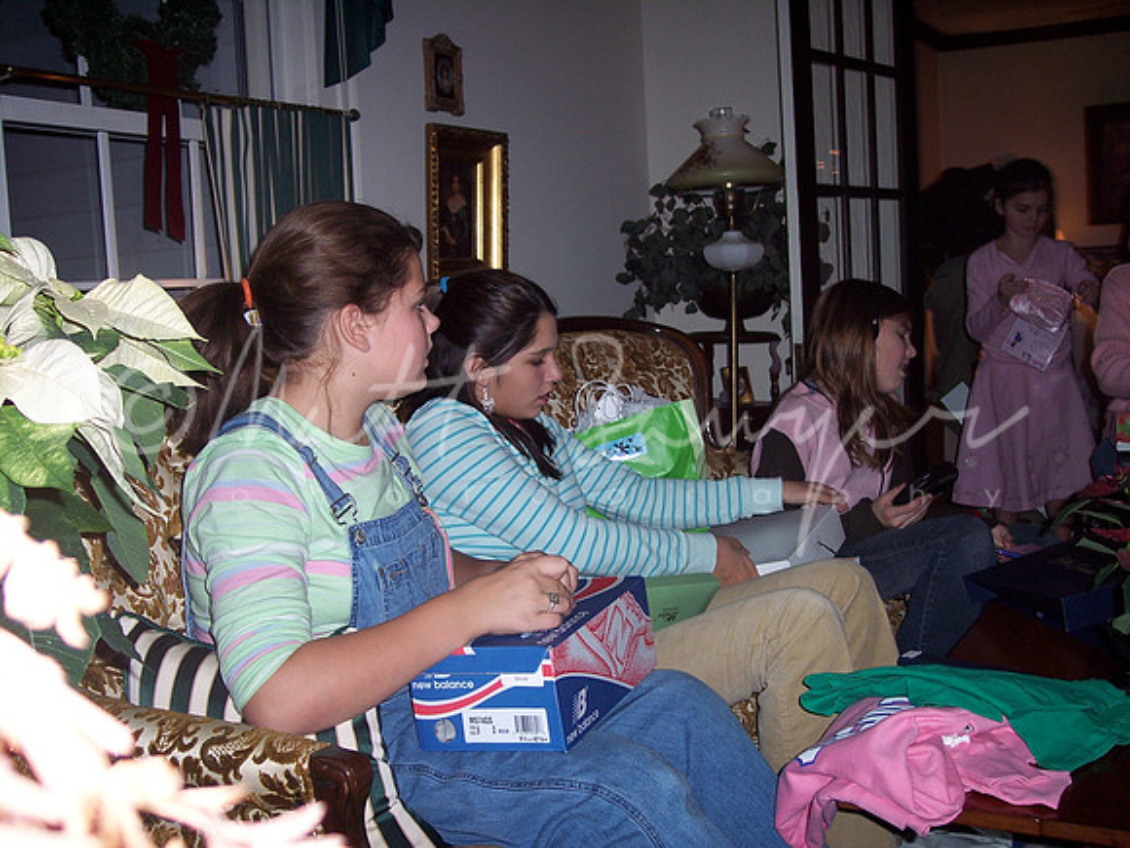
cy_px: 424
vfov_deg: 36.8
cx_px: 565
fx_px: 1273
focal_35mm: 39
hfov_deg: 47.9
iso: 100
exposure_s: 1/60
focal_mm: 8
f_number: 2.8
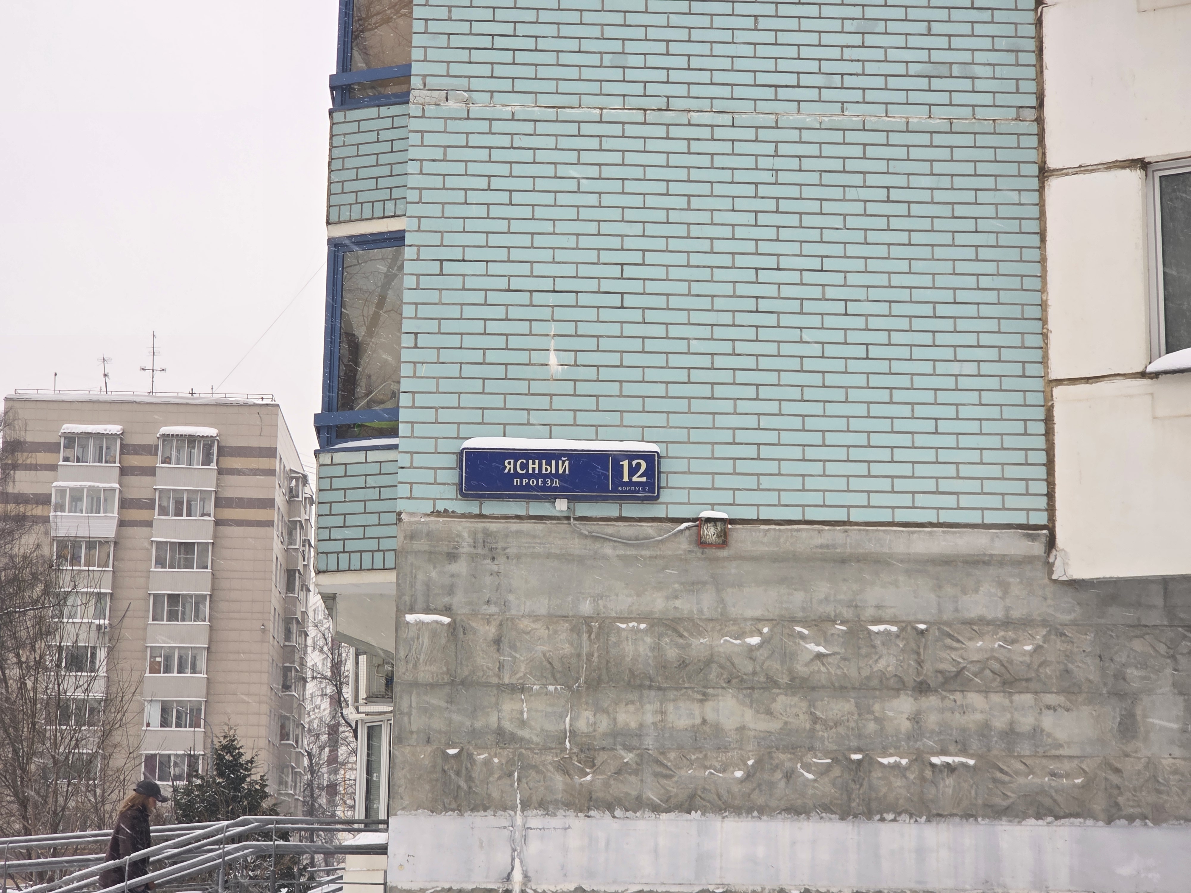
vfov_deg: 21.3
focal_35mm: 69
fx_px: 2374
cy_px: 446
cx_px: 596
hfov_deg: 28.2
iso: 25
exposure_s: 1/112
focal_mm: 7
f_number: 2.4
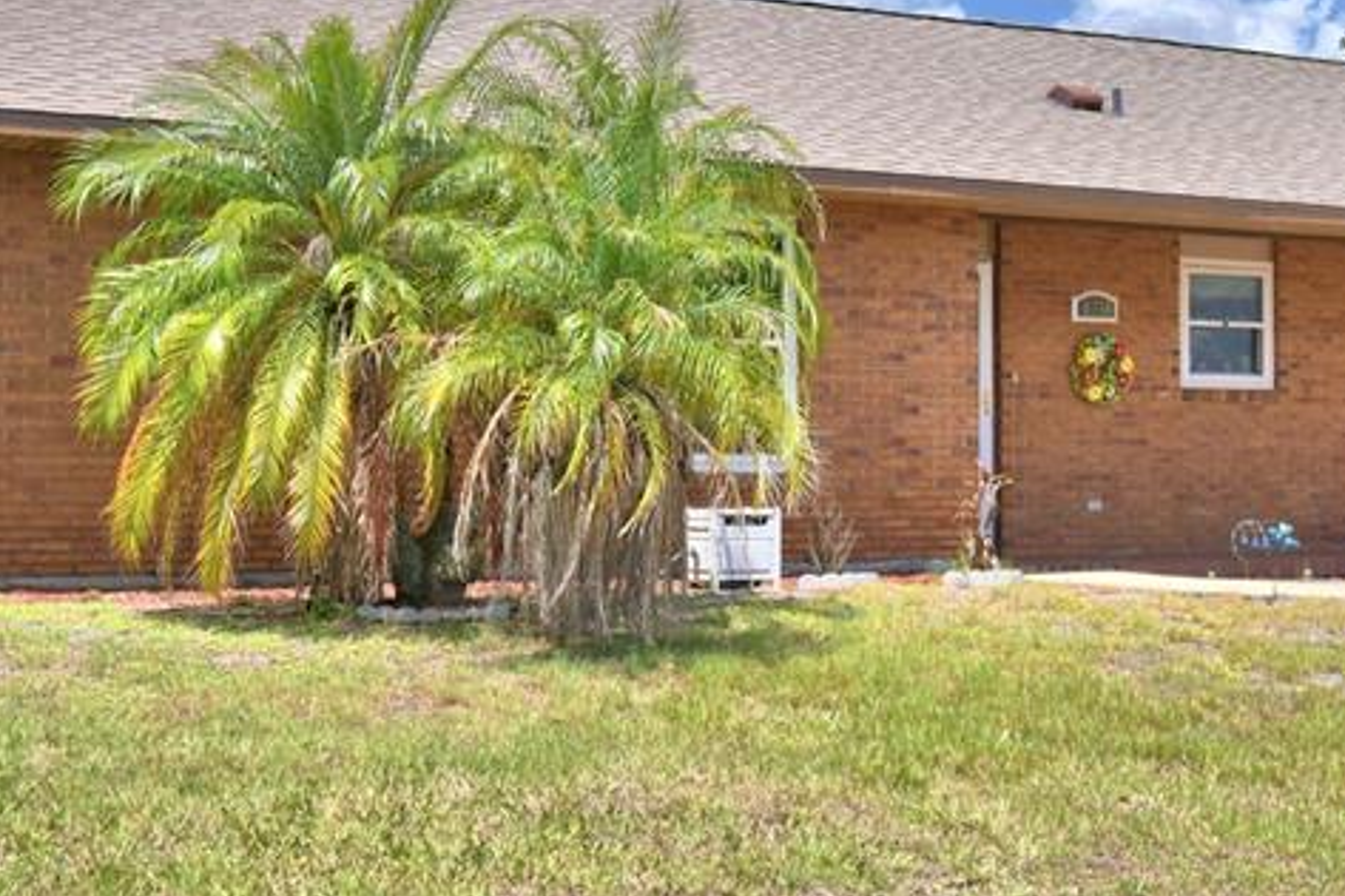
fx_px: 2427
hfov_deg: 30.9
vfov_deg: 20.9
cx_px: 751
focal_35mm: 65
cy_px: 415
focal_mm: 20
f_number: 5.6
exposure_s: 1/800
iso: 100
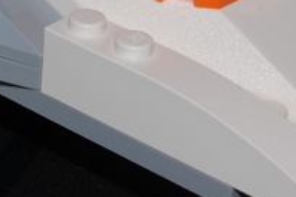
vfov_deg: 5.3
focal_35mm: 257
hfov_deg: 8.0
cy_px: -86
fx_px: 2108
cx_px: 139
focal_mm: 55
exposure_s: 1/60
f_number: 14
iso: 200
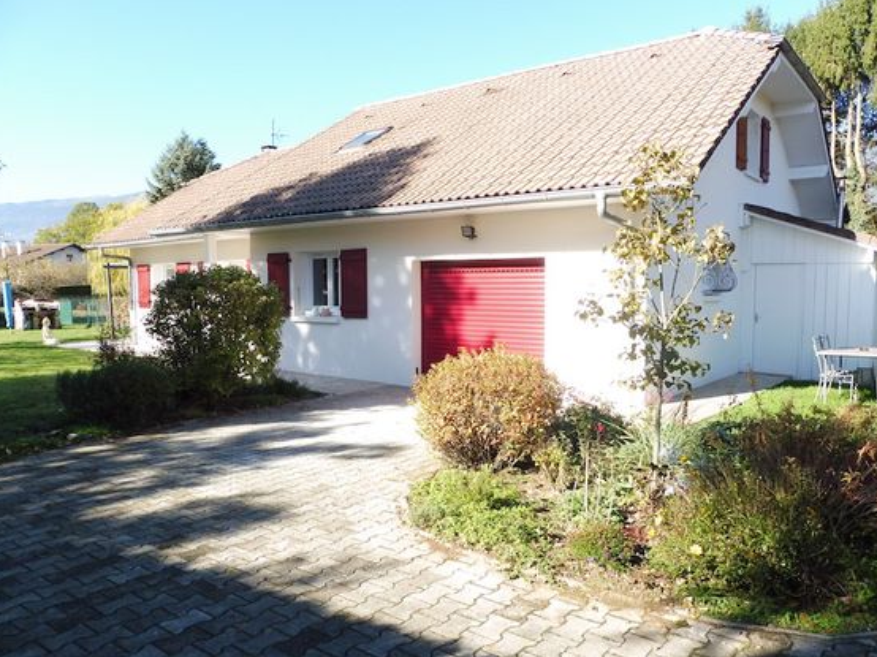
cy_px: 331
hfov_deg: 67.3
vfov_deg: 53.0
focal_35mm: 26
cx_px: 440
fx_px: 658
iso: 100
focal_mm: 4.3
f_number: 4
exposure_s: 1/250
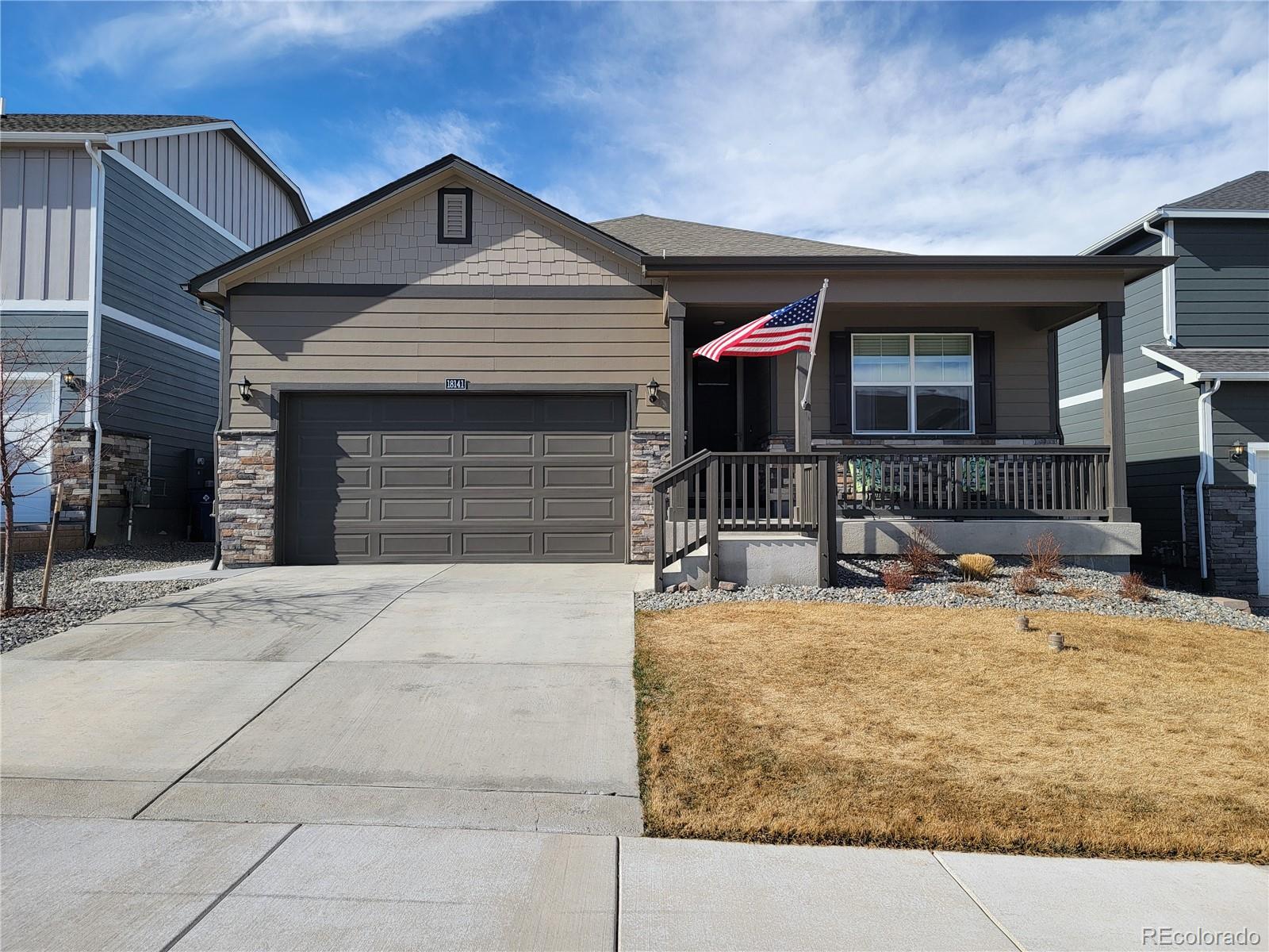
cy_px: 476
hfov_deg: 71.6
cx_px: 634
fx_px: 880
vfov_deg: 56.8
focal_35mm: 24
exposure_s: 1/812
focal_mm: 6.7
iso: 16
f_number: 1.8
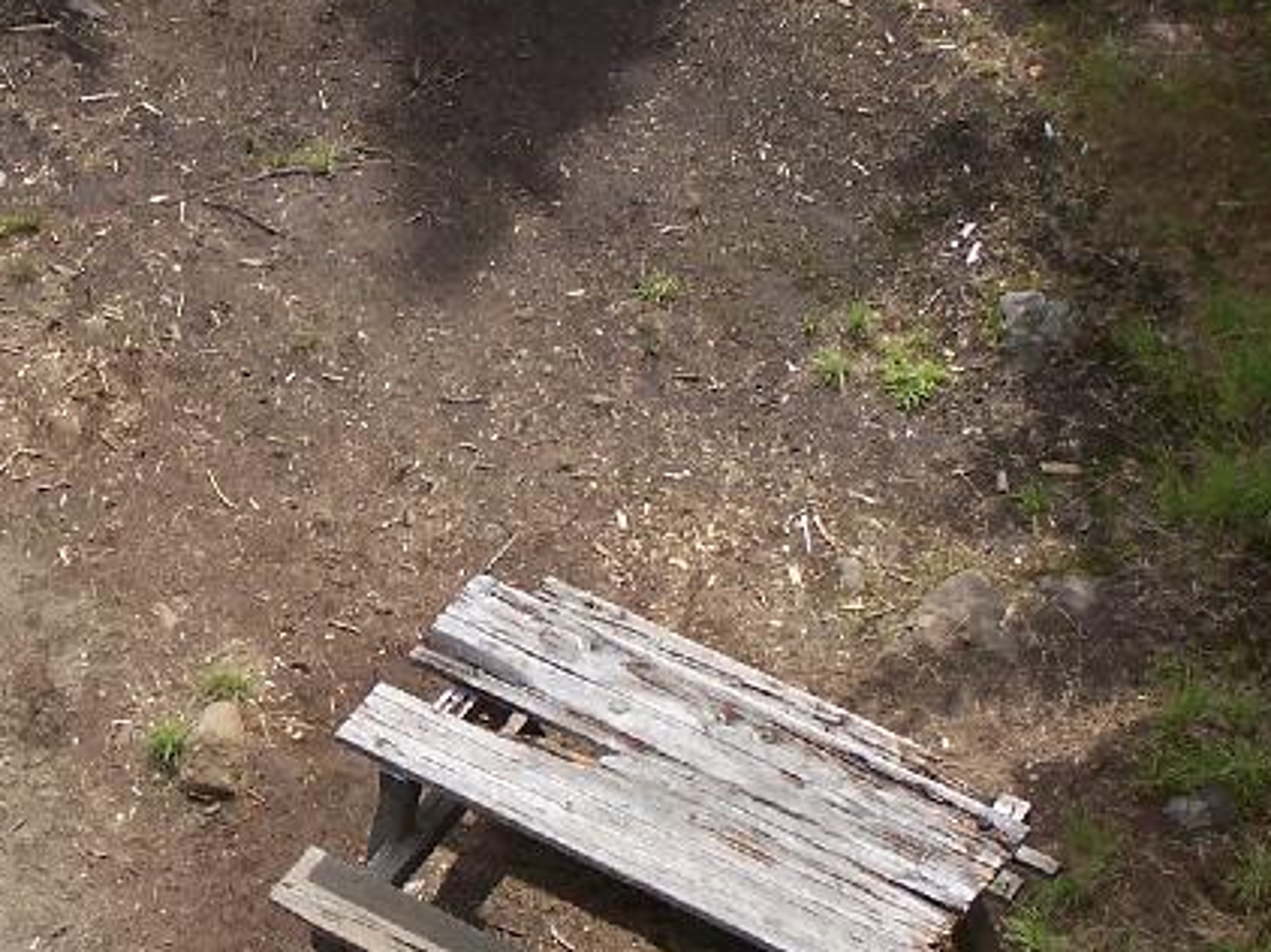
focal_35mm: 182
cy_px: 301
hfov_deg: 10.8
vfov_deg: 8.1
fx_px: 6679
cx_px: 271
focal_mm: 12.4
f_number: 3.2
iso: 80
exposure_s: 1/500
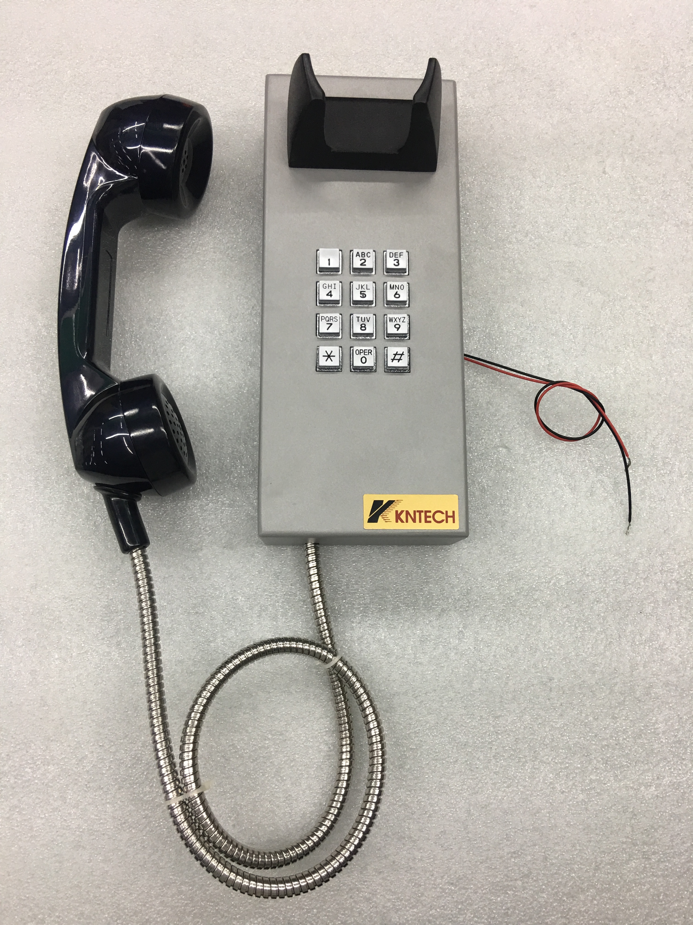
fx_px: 774
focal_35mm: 29
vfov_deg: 61.7
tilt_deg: -79.2
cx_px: 346
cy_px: 462
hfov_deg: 48.2
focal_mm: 4.15
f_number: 2.2
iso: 40
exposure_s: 1/33
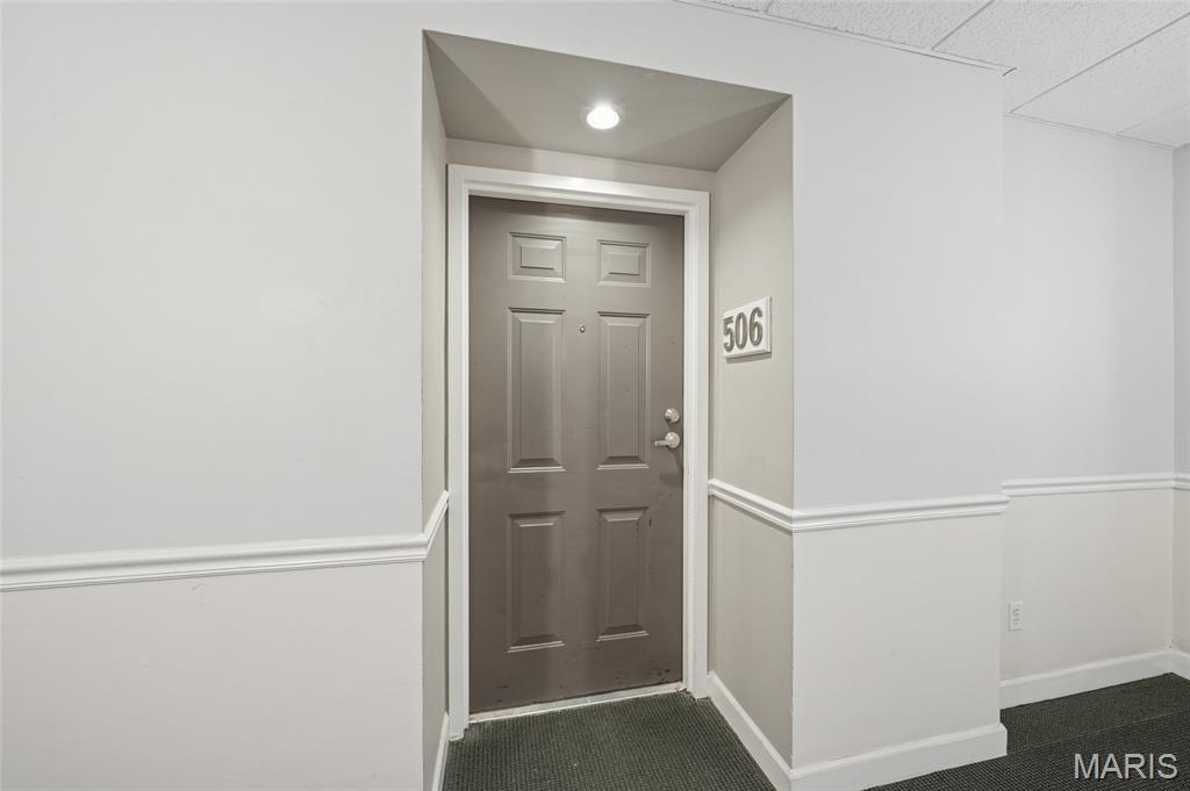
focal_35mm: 13
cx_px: 595
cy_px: 396
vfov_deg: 85.3
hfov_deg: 108.4
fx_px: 429
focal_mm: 13
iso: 400
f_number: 8
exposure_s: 1/2
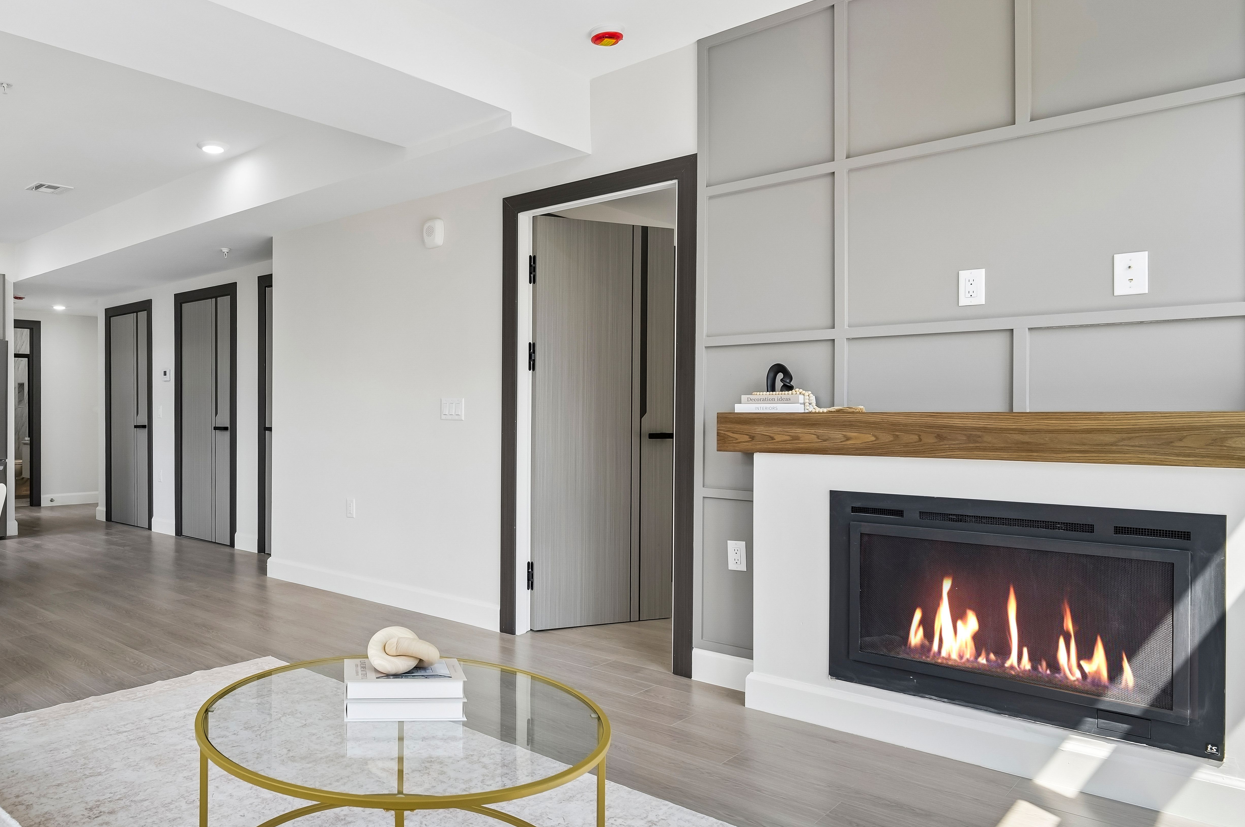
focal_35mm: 23
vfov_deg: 55.0
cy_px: 431
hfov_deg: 72.8
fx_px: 794
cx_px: 373
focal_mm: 16
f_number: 8
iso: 400
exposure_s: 1/80
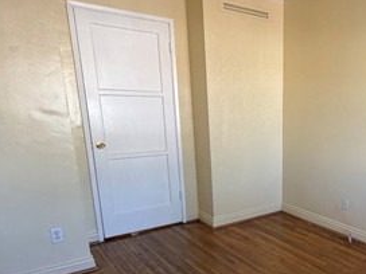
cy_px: 191
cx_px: 319
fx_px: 349
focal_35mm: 33
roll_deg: -1.7
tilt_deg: -15.0
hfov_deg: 50.1
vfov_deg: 42.2
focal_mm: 2.22
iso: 250
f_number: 2.2
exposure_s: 1/121
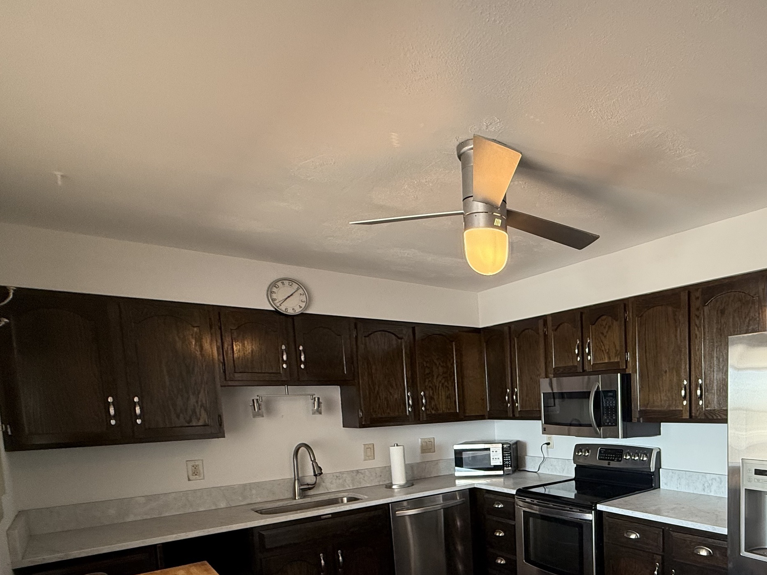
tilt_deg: -5.3
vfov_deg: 55.7
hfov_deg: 67.9
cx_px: 598
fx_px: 510
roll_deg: +1.3
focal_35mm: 23
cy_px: 440
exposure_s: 1/120
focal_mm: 2.22
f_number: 2.2
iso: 160
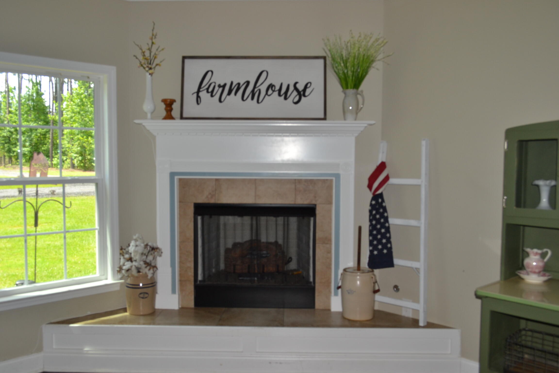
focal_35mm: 33
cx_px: 280
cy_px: 186
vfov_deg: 40.0
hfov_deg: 57.2
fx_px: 512
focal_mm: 22
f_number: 8
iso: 250
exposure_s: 1/60
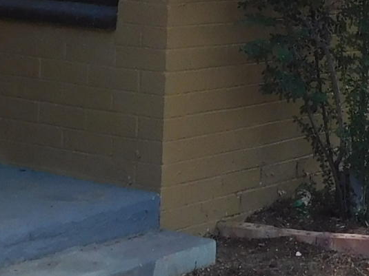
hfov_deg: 15.0
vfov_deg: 11.0
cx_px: 378
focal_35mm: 129
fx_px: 1375
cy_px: -146
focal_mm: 4
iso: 125
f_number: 3
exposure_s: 1/800
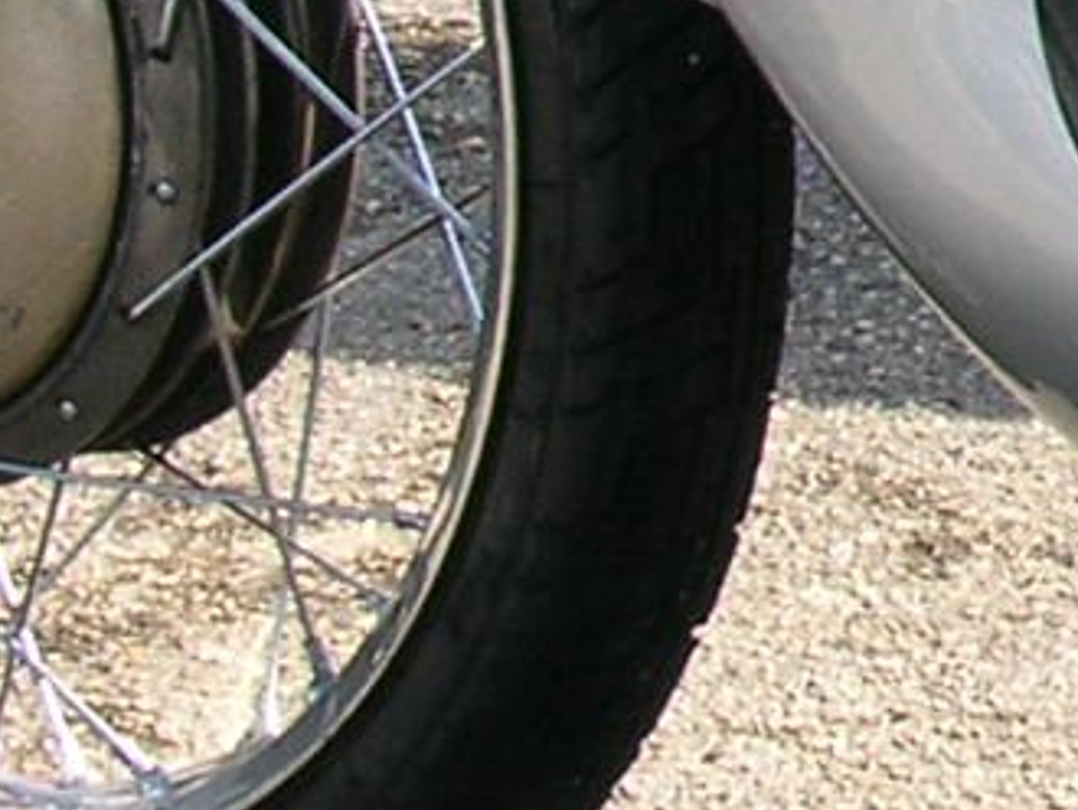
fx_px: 6763
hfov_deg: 8.5
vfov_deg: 6.7
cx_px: 2378
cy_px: -647
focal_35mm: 217
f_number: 3
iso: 50
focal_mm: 5.8
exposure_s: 1/230
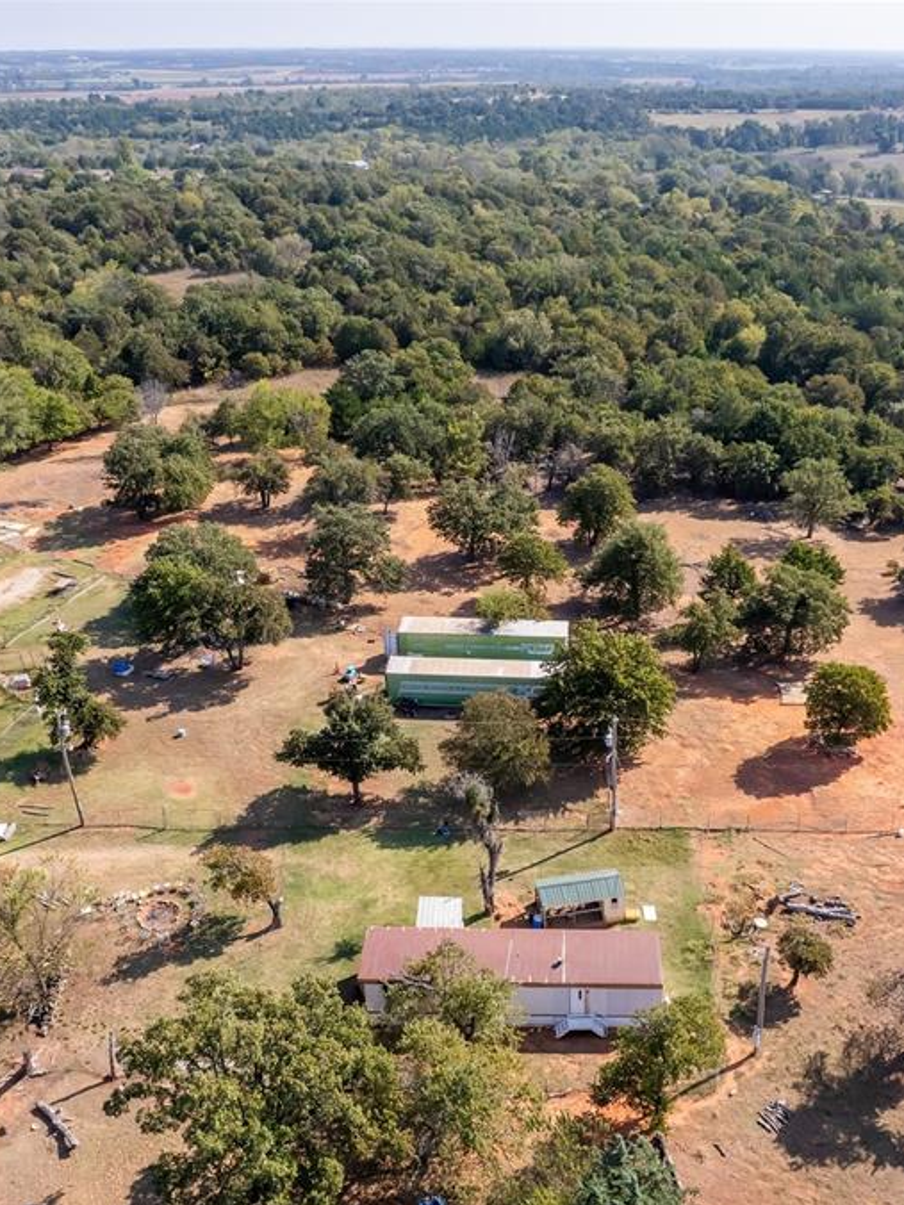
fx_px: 1114
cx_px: 475
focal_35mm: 32
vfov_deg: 56.8
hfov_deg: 44.1
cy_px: 606
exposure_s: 1/2000
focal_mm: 8.4
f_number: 2.8
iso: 160
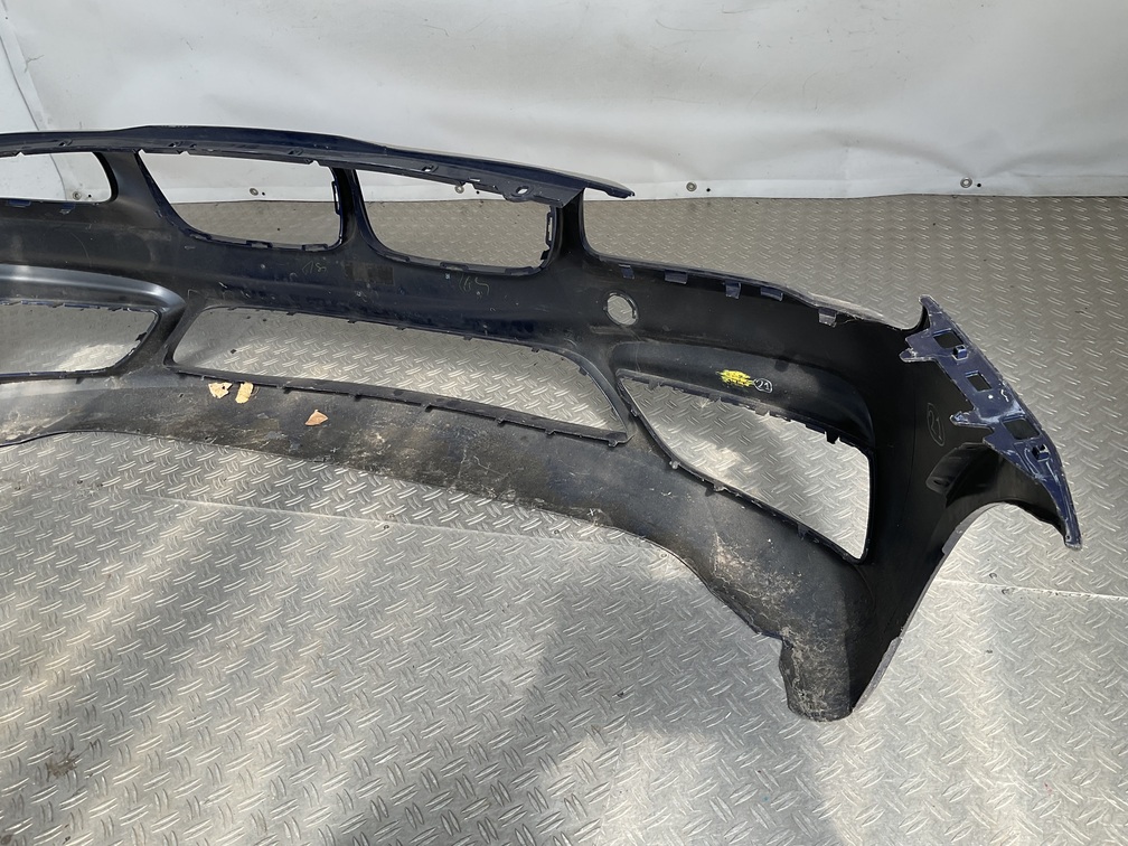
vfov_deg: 48.2
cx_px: 564
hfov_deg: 61.7
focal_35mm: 29
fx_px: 945
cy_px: 423
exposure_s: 1/370
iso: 16
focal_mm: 3
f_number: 1.8
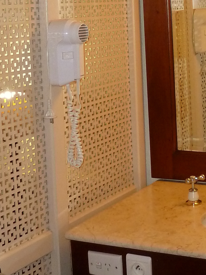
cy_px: 26
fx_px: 611
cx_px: 200
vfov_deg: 24.6
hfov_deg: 18.7
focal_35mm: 77
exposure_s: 1/30
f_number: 3.3
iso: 250
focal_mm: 4.1
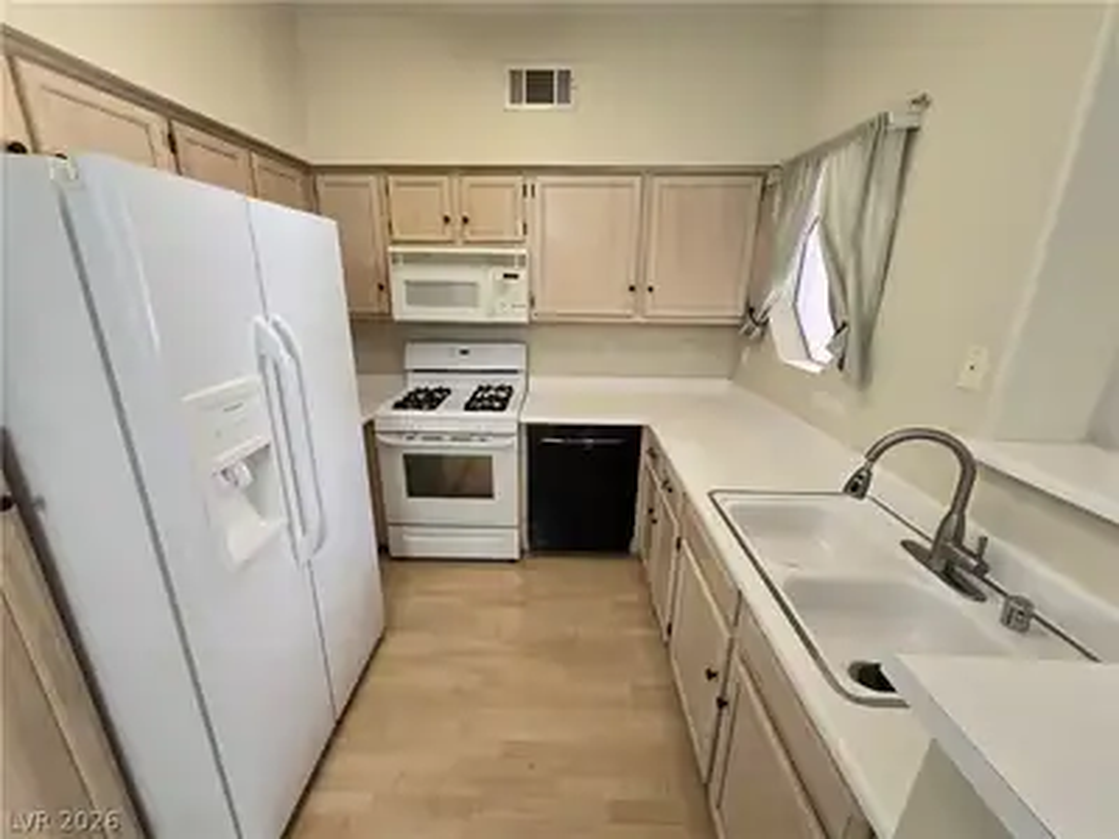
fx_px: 420
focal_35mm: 13
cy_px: 420
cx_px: 560
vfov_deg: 89.9
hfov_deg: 106.2
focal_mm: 2.2
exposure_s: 1/60
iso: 200
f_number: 2.2
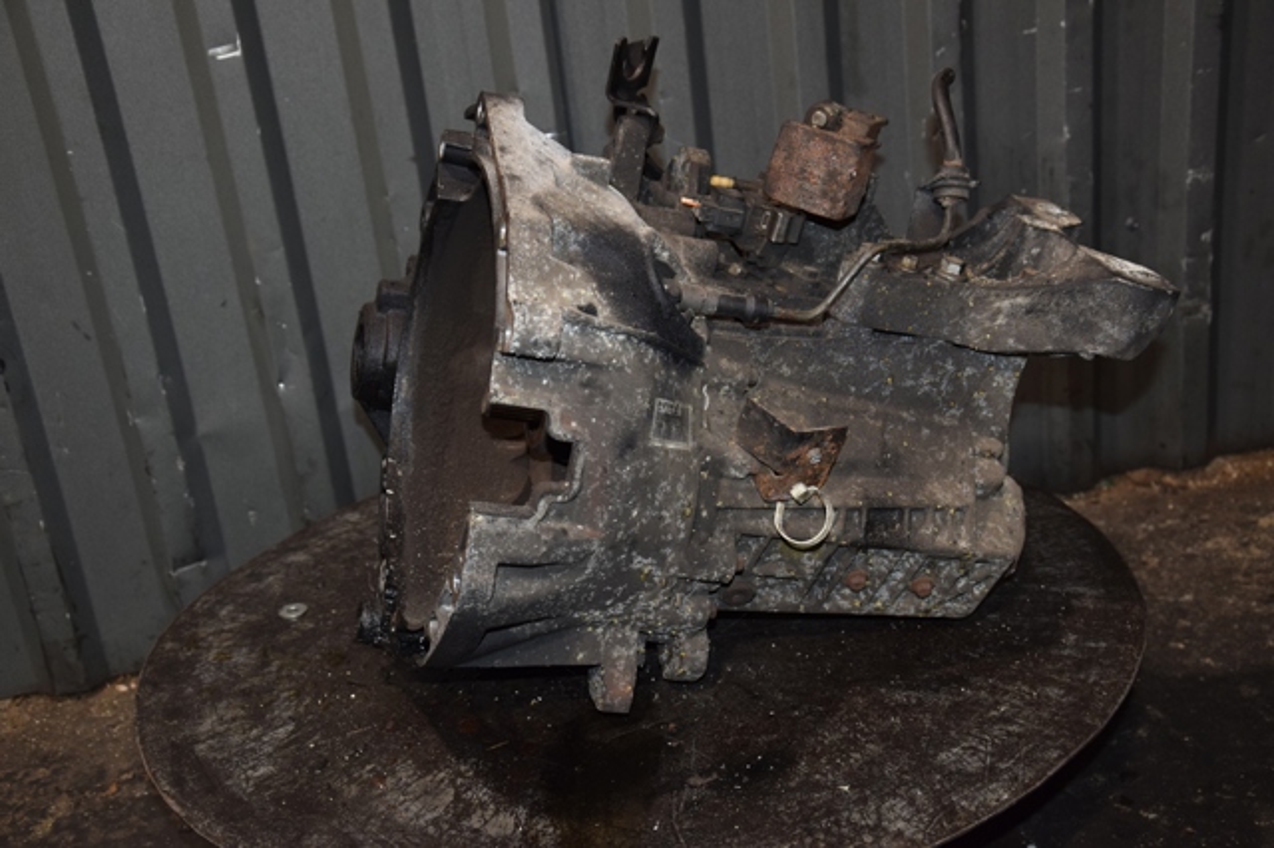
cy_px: 424
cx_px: 637
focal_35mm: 48
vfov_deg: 28.0
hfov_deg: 41.1
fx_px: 1698
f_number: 5
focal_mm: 32
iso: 800
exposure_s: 1/60
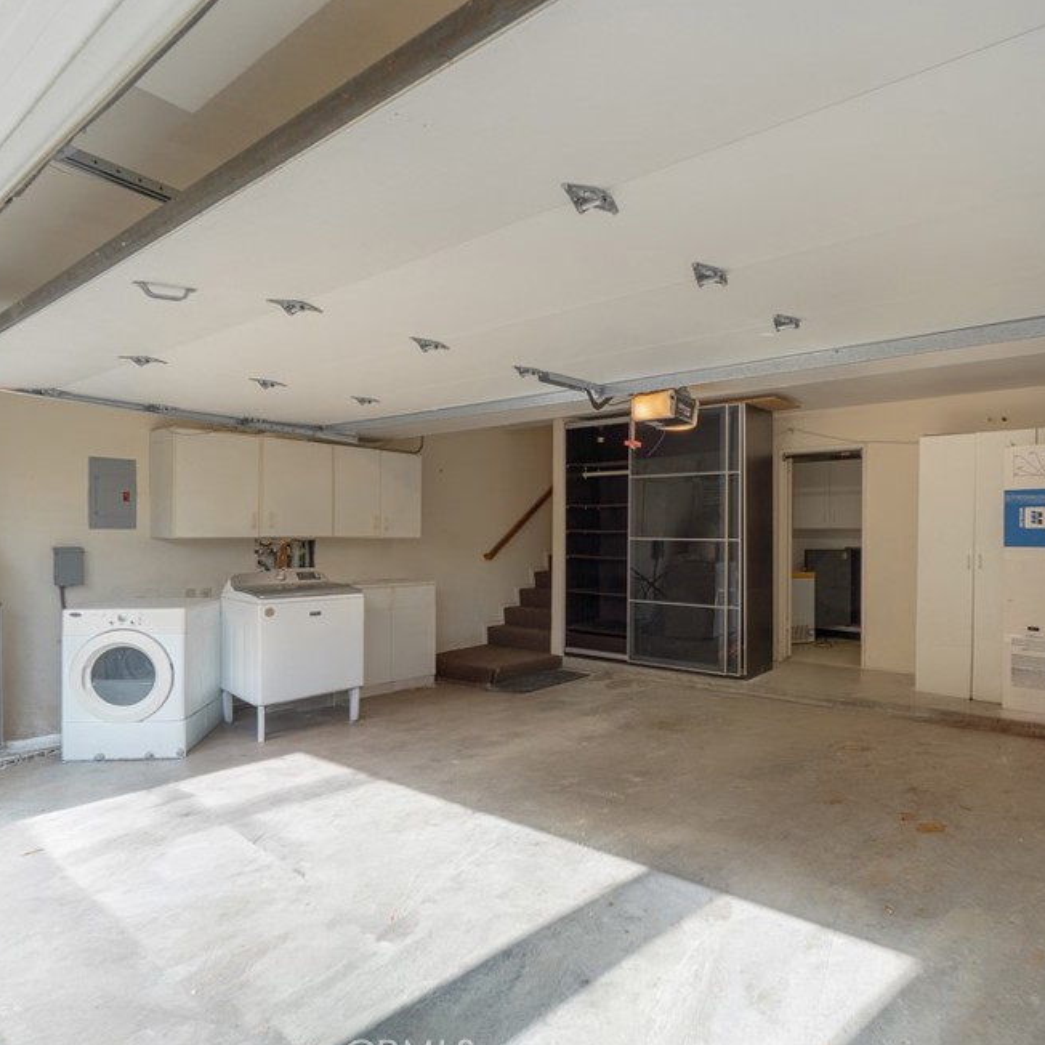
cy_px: 531
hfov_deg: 74.0
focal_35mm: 20
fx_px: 683
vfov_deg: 74.8
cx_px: 627
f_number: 8
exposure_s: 1/25
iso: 100
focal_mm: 10
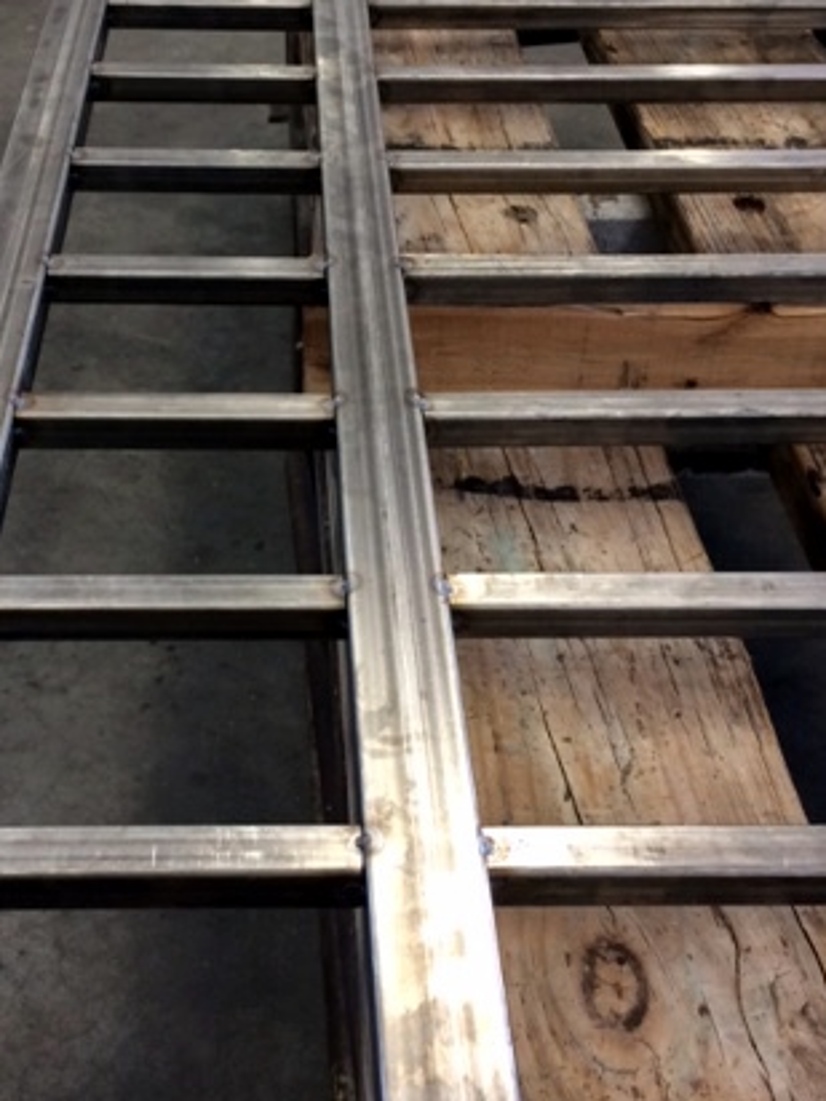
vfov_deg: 41.9
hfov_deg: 32.0
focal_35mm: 45
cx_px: 299
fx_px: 1432
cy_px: 444
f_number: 2.2
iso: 100
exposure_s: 1/30
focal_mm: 4.15
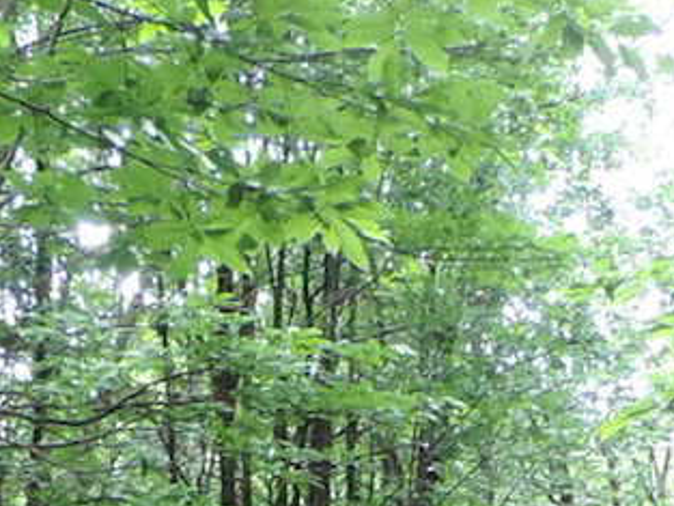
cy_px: 1184
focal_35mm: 147
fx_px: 2863
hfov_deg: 13.4
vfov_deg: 9.1
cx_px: 411
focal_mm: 4.3
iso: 180
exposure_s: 1/30
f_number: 3
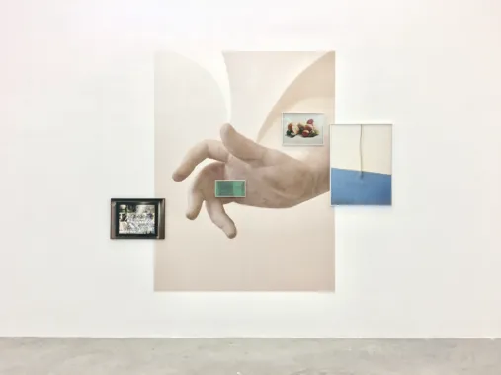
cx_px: 250
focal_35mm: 29
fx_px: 420
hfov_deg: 61.7
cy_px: 188
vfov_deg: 48.2
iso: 32
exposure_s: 1/100
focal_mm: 4.15
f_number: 2.2
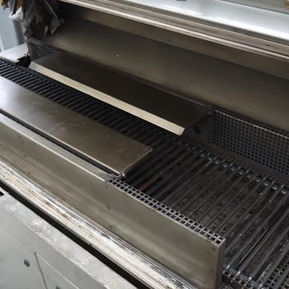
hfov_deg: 39.7
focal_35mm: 42
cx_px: 182
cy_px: 143
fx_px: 397
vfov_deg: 40.0
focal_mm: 14
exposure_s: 1/60
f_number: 3.5
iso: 160
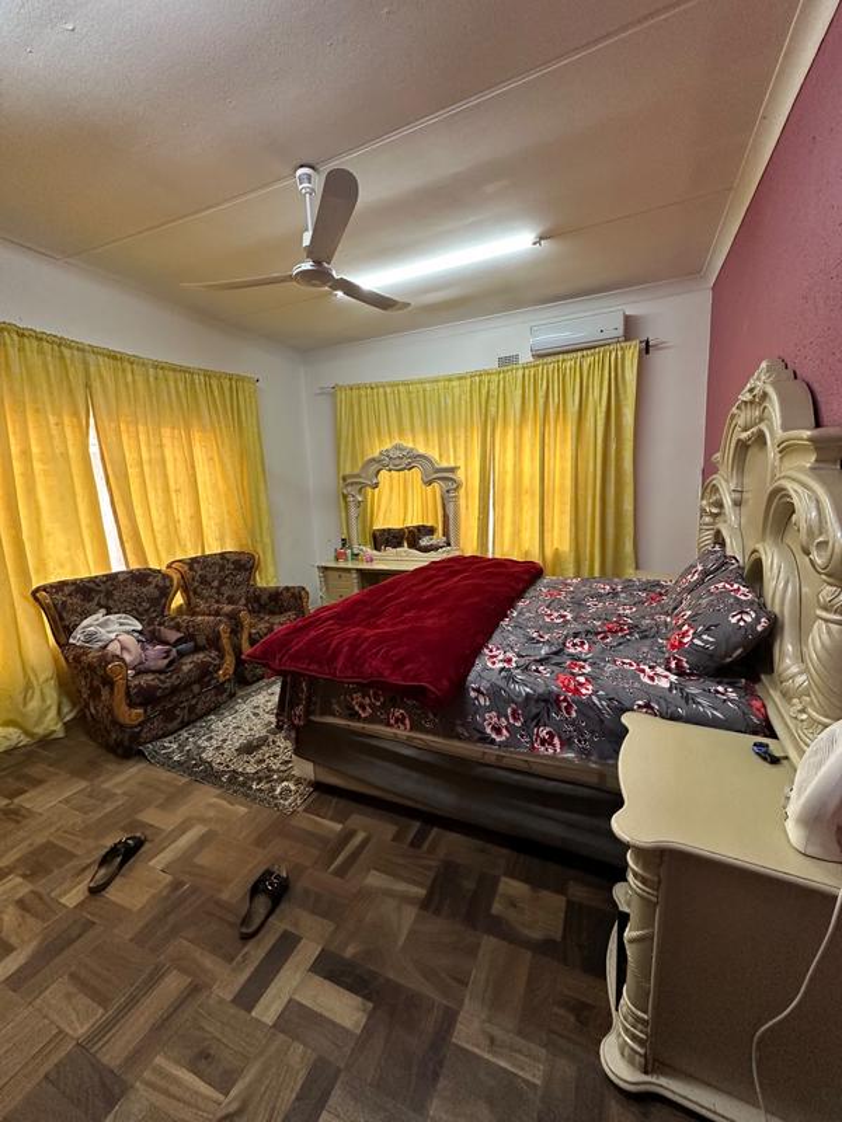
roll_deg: +2.0
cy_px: 561
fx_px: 454
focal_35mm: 14
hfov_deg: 85.7
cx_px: 421
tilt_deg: -8.2
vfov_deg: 102.1
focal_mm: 2.22
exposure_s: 1/100
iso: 320
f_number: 2.2
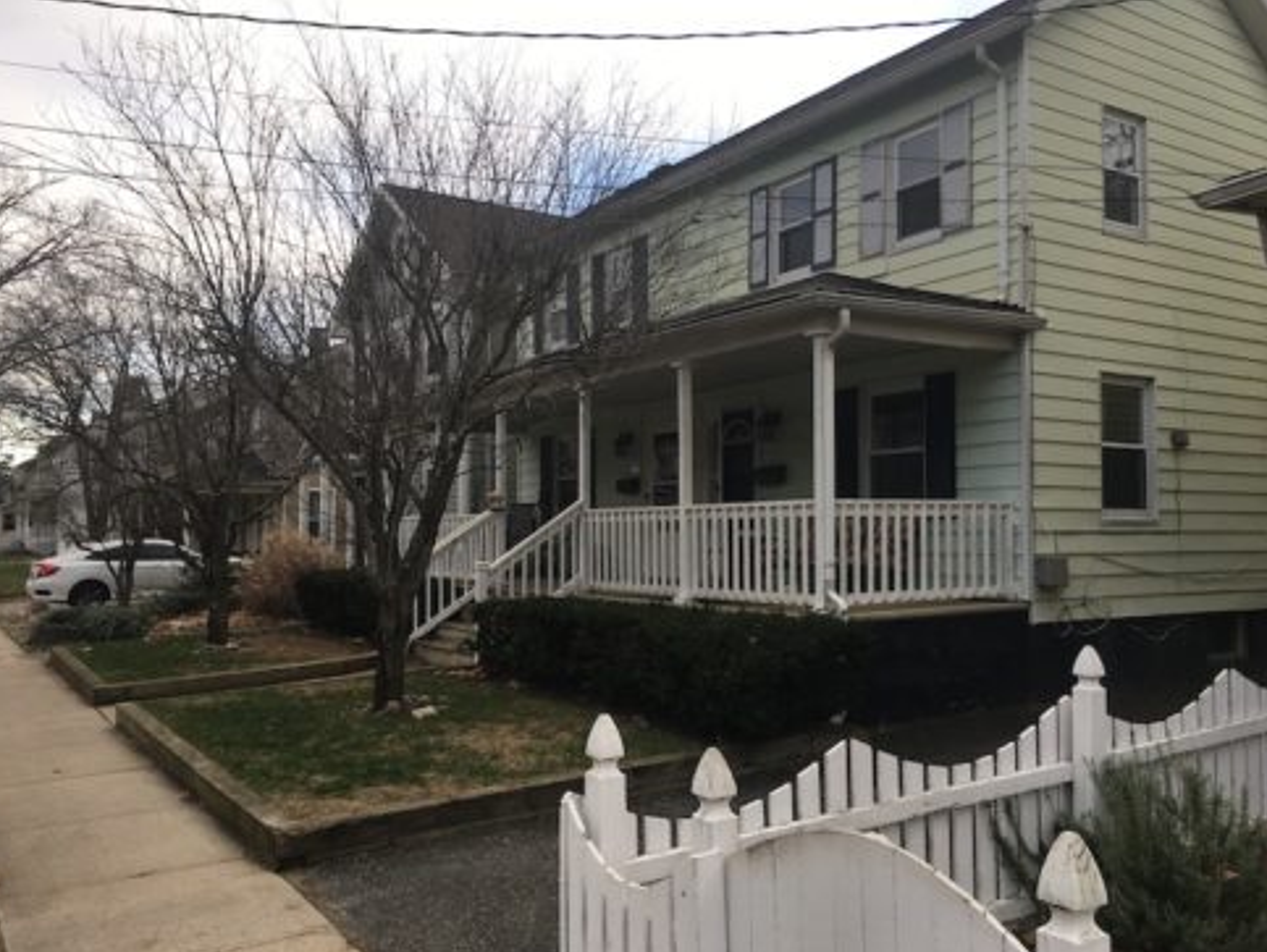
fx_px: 1099
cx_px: 624
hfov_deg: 59.9
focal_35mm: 30
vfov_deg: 46.8
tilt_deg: +2.5
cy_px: 489
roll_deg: +0.3
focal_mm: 4.15
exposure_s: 1/120
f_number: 2.2
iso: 25
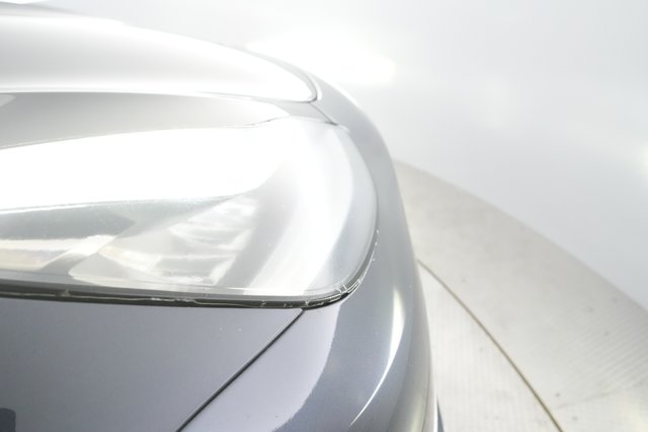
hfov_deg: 65.5
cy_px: 216
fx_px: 504
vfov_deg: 46.4
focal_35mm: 28
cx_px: 324
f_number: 5.6
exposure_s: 1/100
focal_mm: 28
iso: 6400
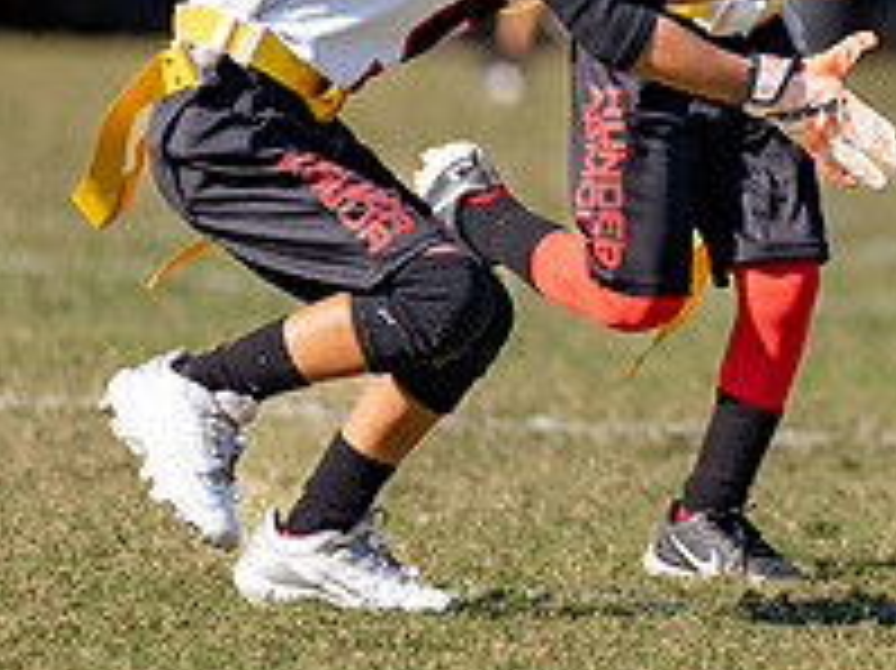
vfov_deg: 2.0
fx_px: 19505
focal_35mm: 754
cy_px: -58
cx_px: 1162
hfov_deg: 2.6
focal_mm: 200
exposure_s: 1/1600
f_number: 2.8
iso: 100
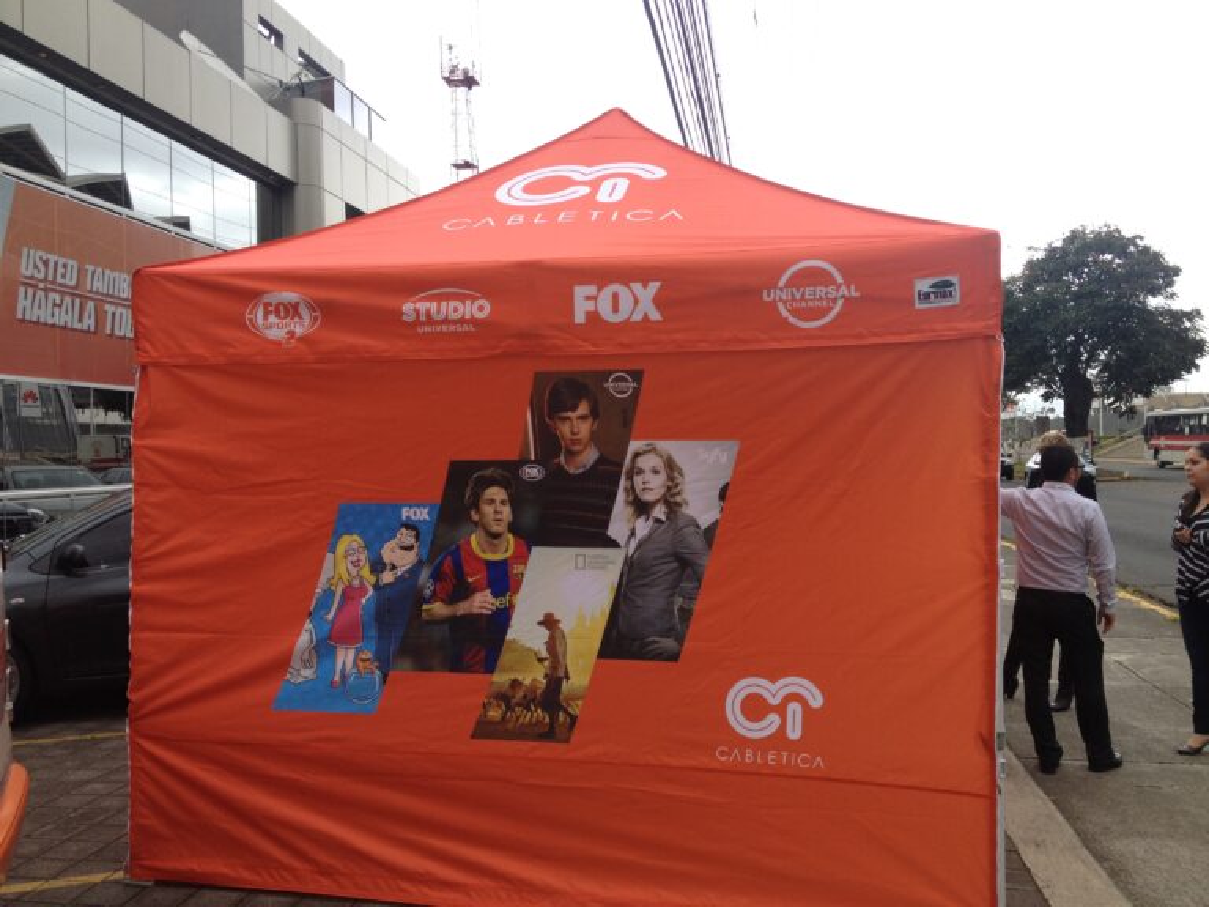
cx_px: 604
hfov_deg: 52.6
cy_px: 454
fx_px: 1222
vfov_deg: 40.7
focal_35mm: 35
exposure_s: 1/172
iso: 50
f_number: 2.4
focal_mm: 4.28
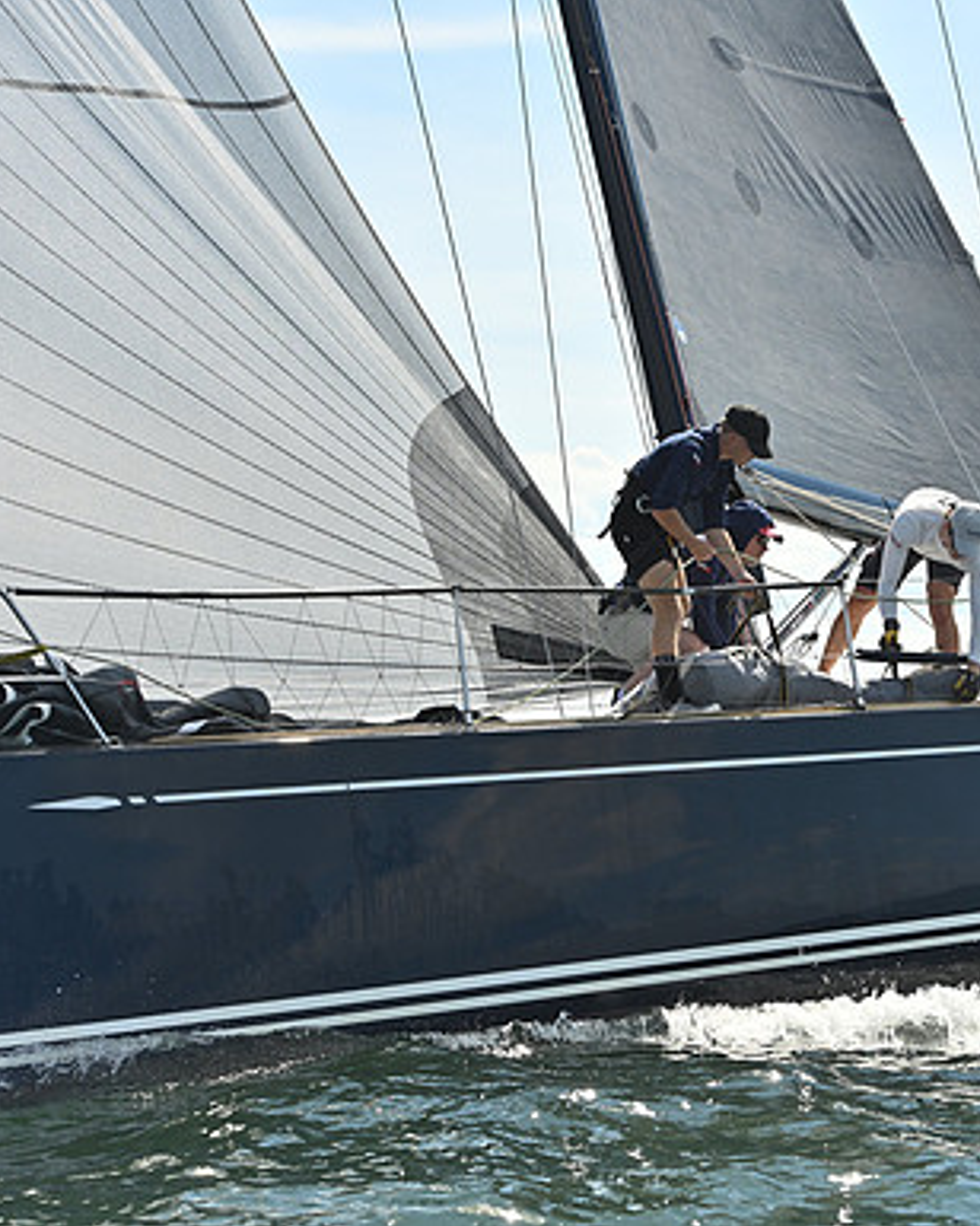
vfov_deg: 19.4
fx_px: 3589
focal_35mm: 99
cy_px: 613
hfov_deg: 15.4
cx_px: 888
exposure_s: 1/1000
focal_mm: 70
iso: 250
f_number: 8
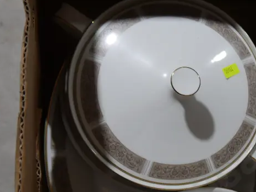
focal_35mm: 66
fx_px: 488
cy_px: 140
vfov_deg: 22.1
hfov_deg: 27.2
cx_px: 274
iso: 200
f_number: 3.6
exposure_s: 1/80
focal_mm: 15
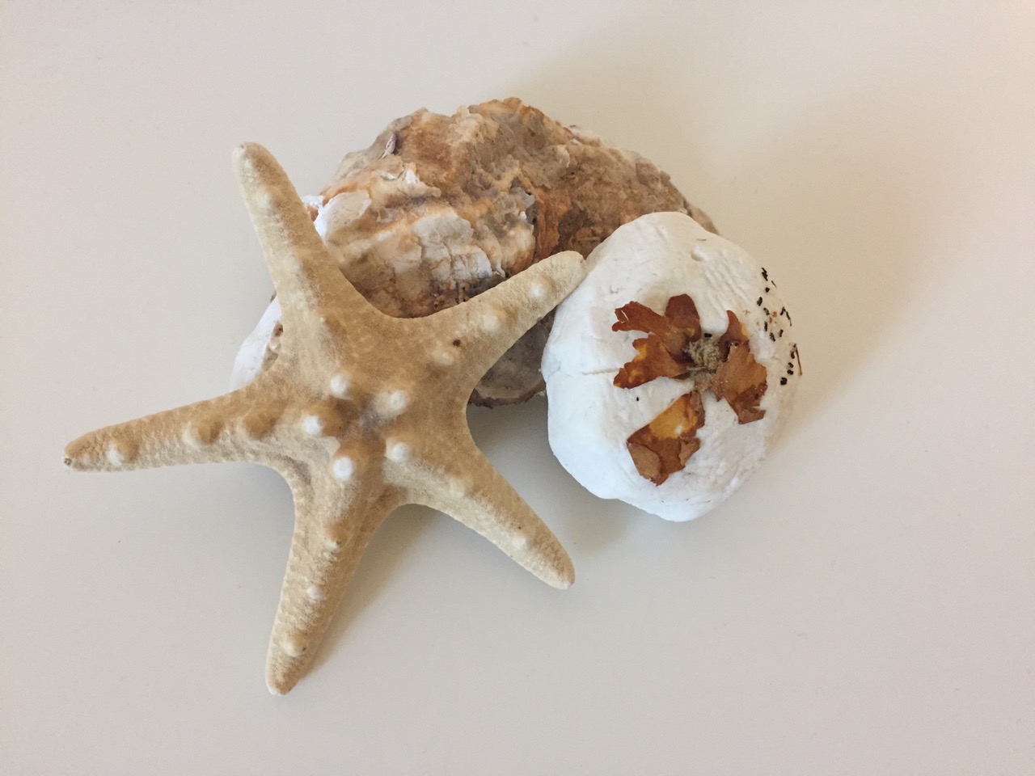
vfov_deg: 48.2
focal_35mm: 29
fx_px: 867
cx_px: 518
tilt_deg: -68.6
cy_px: 388
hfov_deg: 61.7
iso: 250
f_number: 2.2
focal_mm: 4.15
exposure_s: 1/33
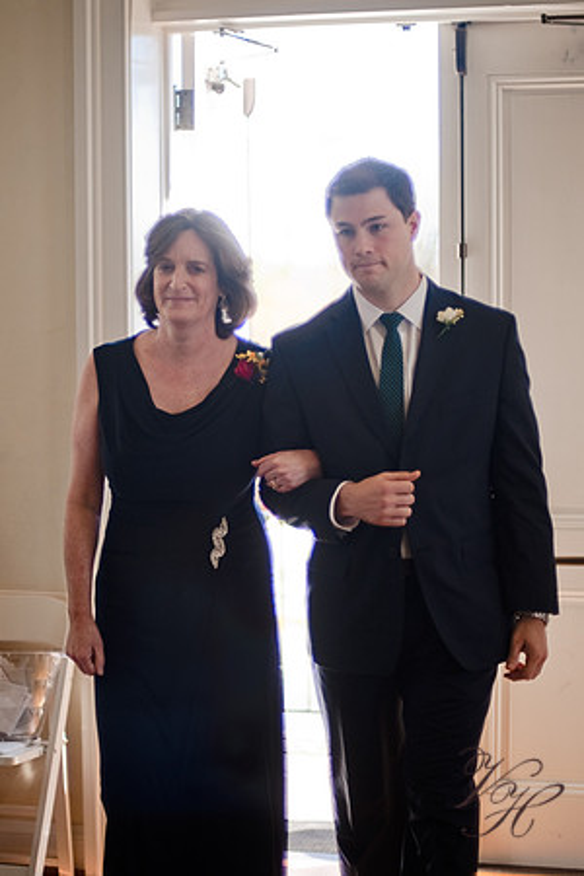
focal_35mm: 50
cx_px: 292
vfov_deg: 39.6
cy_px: 438
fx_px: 1217
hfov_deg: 27.0
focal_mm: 50
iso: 200
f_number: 1.4
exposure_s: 1/800
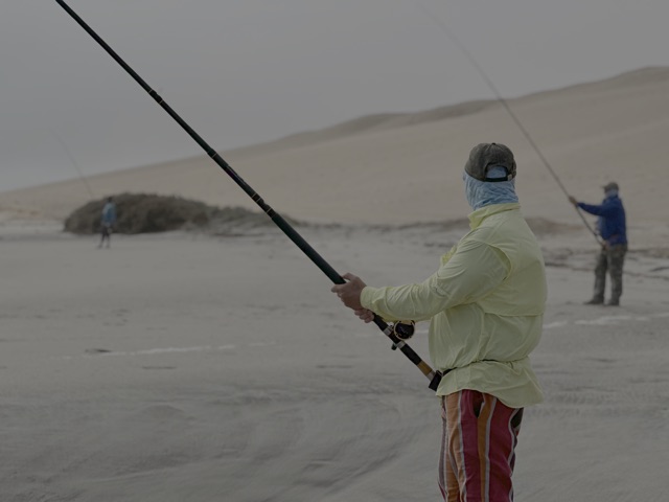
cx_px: 334
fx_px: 1488
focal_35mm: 77
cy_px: 251
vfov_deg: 19.1
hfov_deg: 25.3
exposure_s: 1/1340
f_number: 2.8
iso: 32
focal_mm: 9
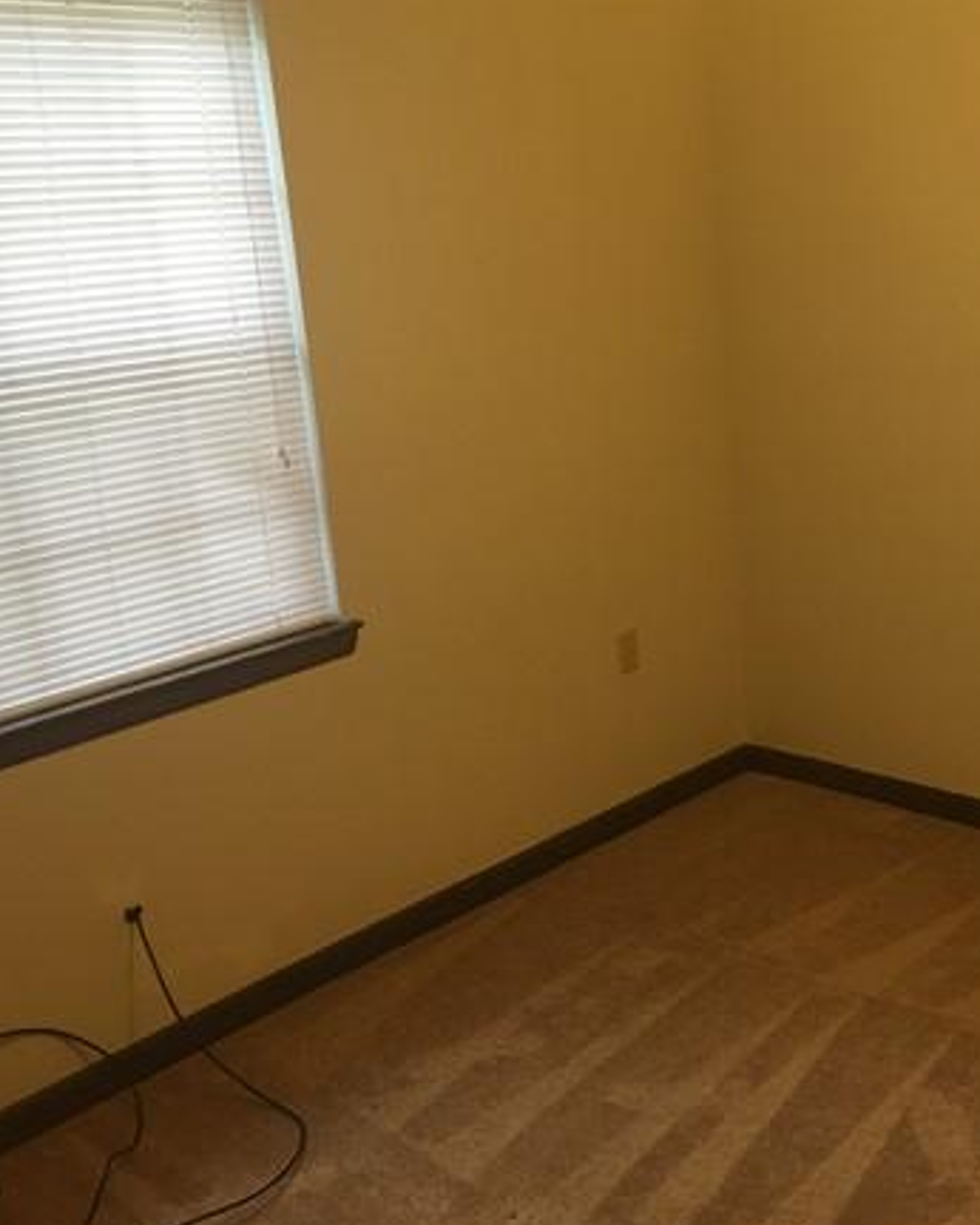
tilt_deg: -12.2
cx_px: 747
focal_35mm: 42
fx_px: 1522
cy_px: 583
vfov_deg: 43.8
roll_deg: +2.6
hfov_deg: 34.8
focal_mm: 4.15
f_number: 2.2
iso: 50
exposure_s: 1/15
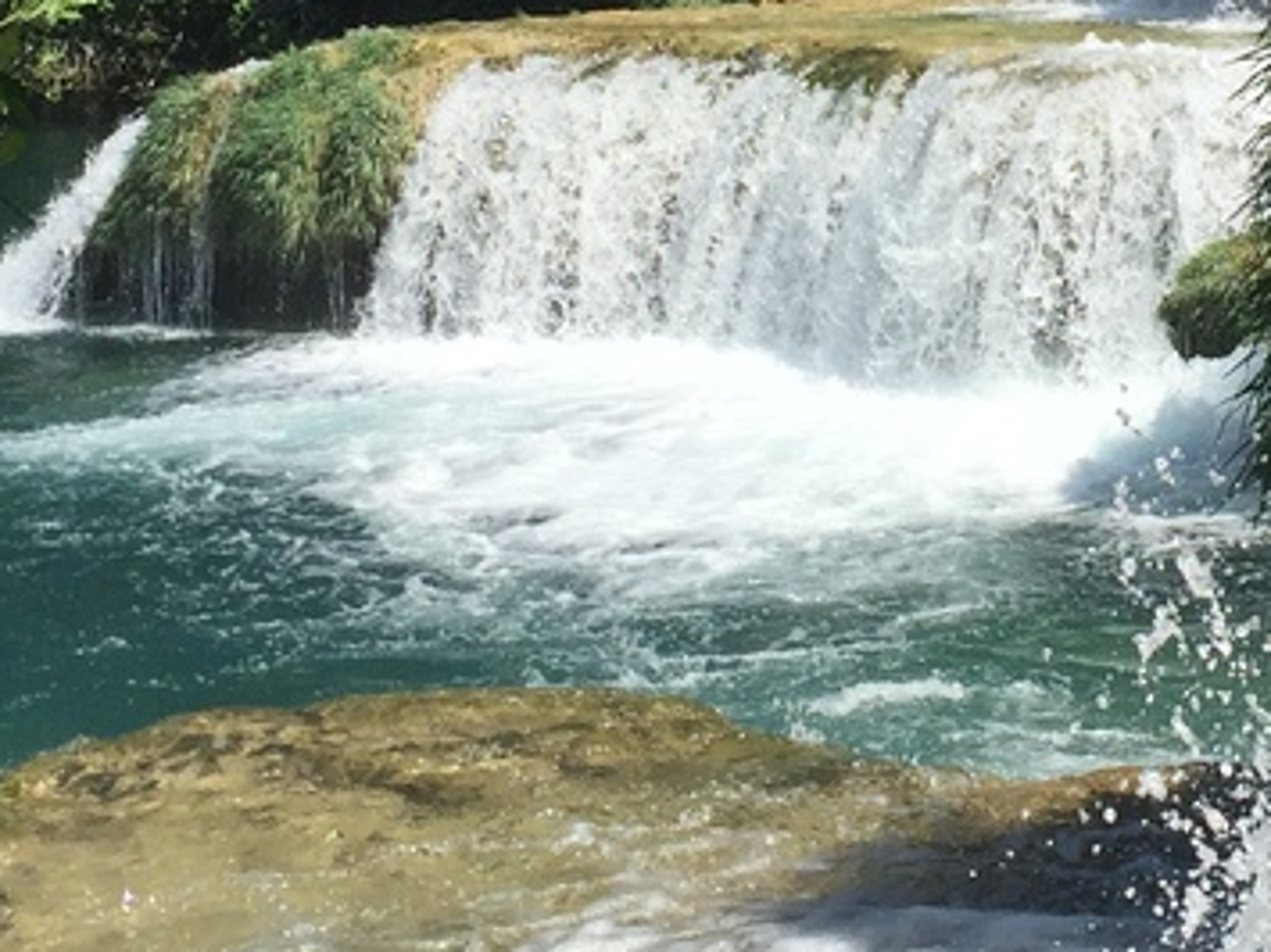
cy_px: -50
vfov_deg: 14.8
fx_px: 3597
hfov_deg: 19.7
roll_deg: +0.9
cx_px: 1110
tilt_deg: -2.3
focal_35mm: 98
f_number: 2.2
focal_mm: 4.15
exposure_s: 1/2475
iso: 32
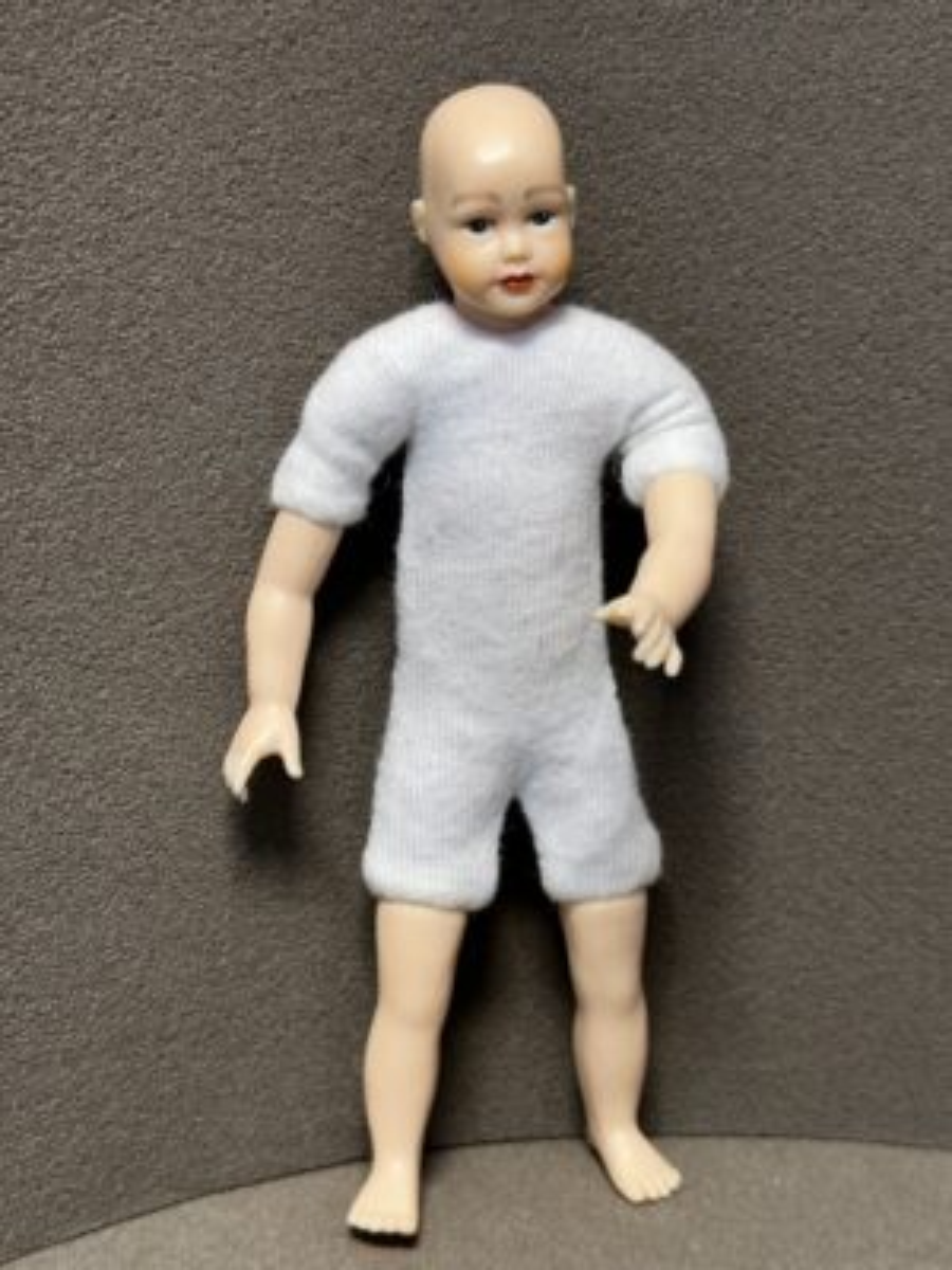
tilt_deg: -19.5
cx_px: 476
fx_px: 1760
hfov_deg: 30.3
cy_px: 635
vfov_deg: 39.7
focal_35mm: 48
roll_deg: -1.8
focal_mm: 6.86
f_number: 1.78
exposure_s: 1/124
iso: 40
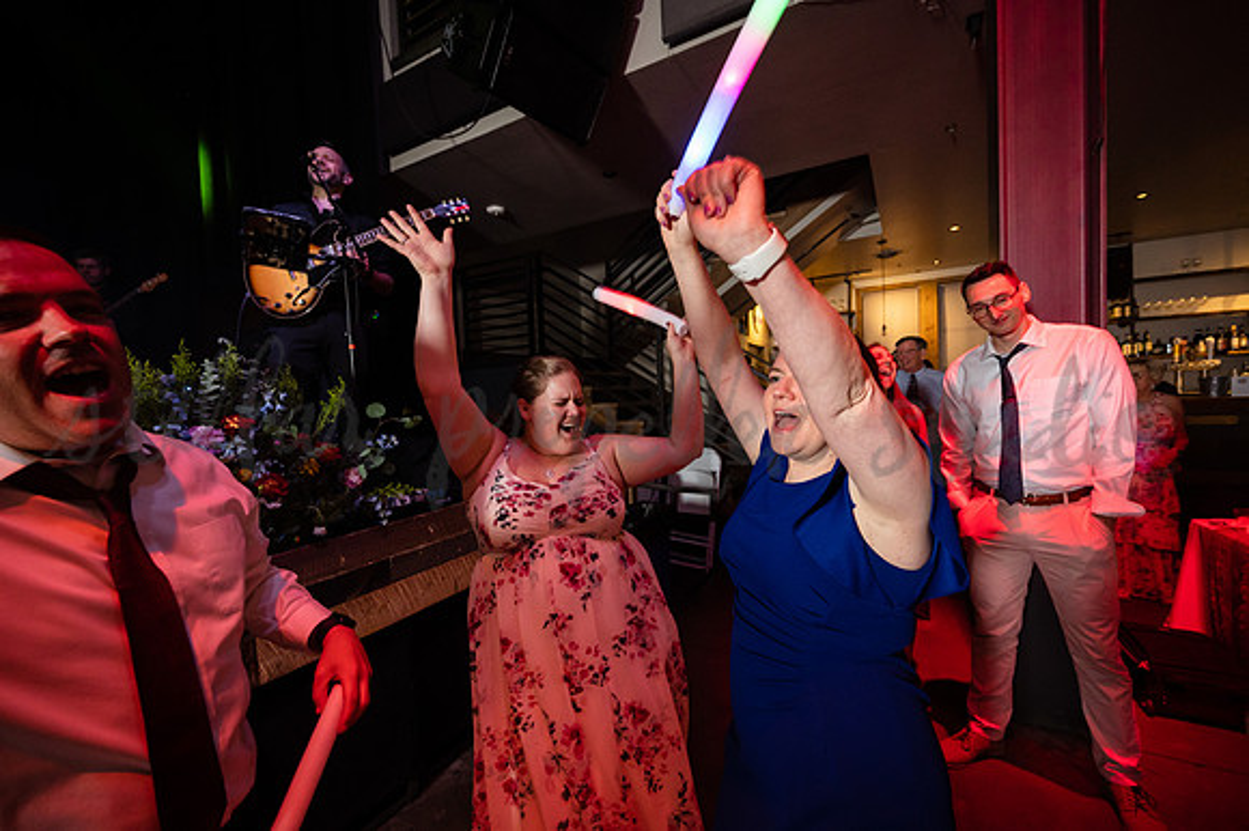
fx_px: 485
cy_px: 416
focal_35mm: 14
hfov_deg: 104.3
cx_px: 624
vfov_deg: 81.1
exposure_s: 1/125
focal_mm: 14
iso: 3200
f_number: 4
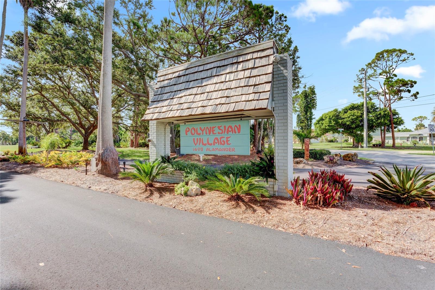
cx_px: 218
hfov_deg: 95.0
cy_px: 145
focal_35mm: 16
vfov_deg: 72.1
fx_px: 199
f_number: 8
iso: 400
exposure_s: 1/400
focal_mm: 16.5
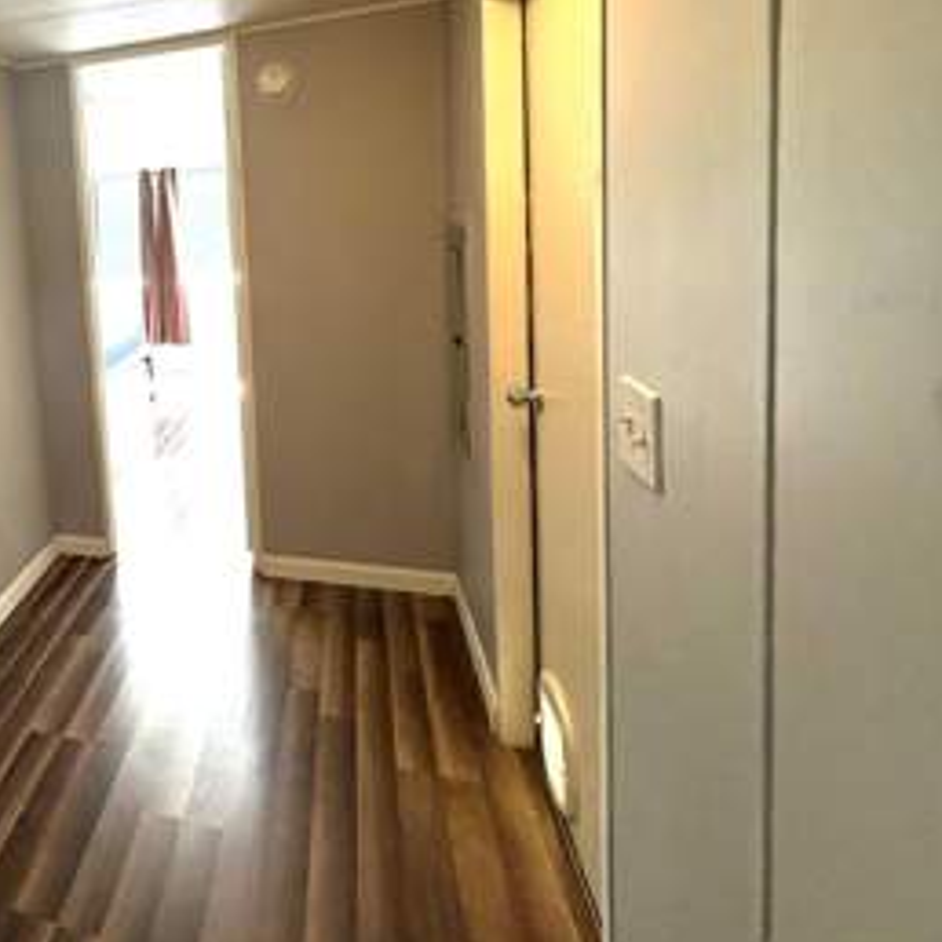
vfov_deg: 65.1
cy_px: 299
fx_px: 708
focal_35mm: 23
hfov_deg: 56.9
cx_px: 77
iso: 200
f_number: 2.2
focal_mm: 2.22
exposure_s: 1/60
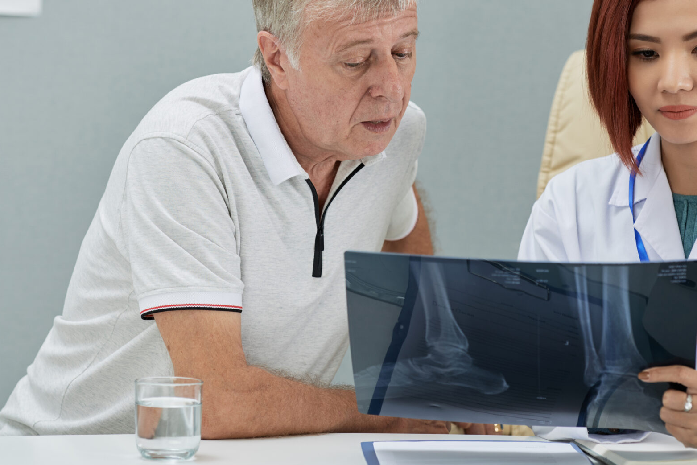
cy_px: 125
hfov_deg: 11.9
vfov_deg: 8.0
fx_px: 3331
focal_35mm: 172
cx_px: 354
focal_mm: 105
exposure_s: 1/180
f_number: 4
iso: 140
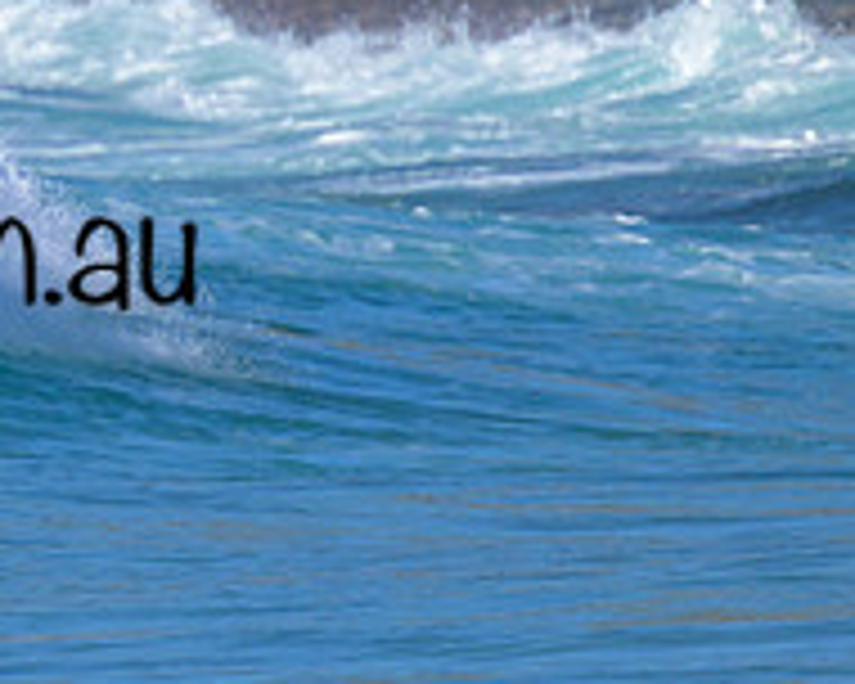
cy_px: 200
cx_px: -279
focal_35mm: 2289
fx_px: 57922
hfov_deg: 0.8
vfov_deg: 0.7
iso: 1000
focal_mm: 800
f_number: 11
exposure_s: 1/2000
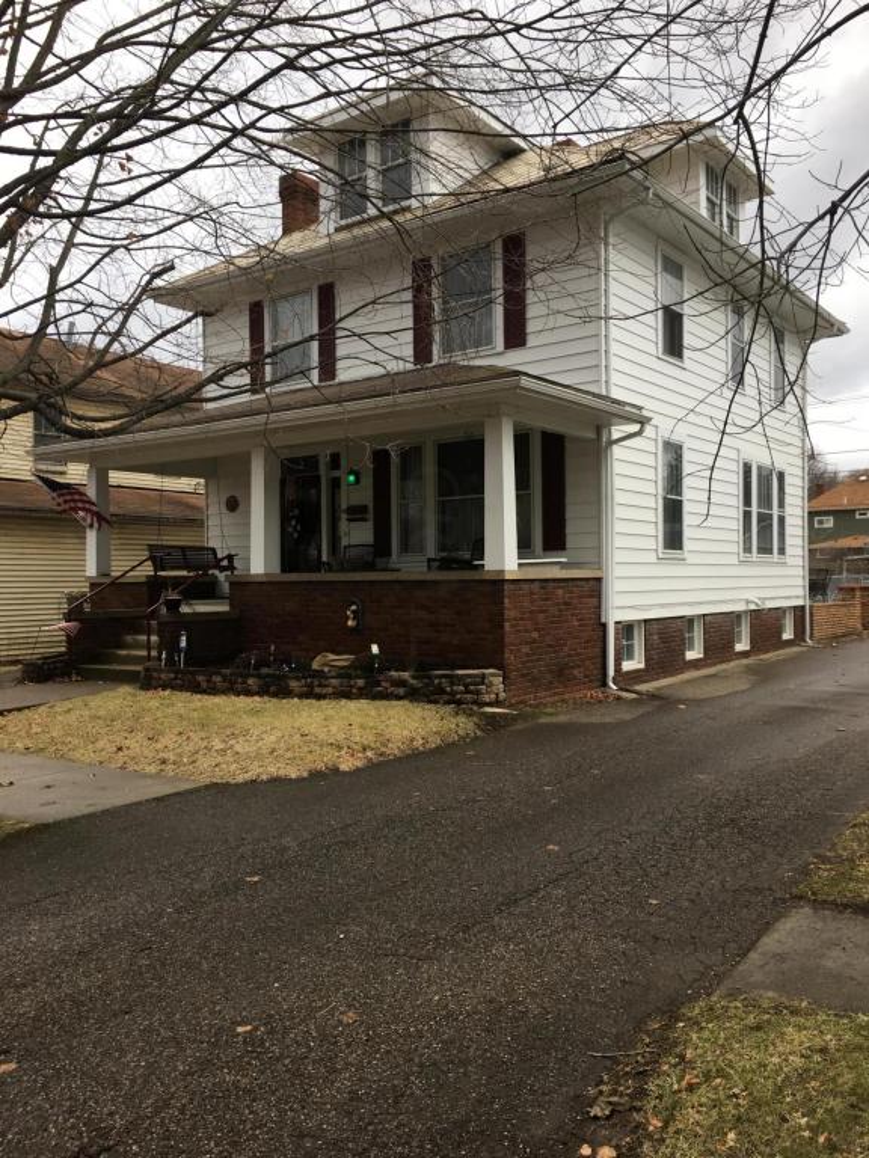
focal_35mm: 29
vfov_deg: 61.7
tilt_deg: +0.9
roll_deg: +0.5
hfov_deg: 48.2
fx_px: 971
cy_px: 579
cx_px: 434
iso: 40
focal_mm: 4.15
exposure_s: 1/120
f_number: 2.2
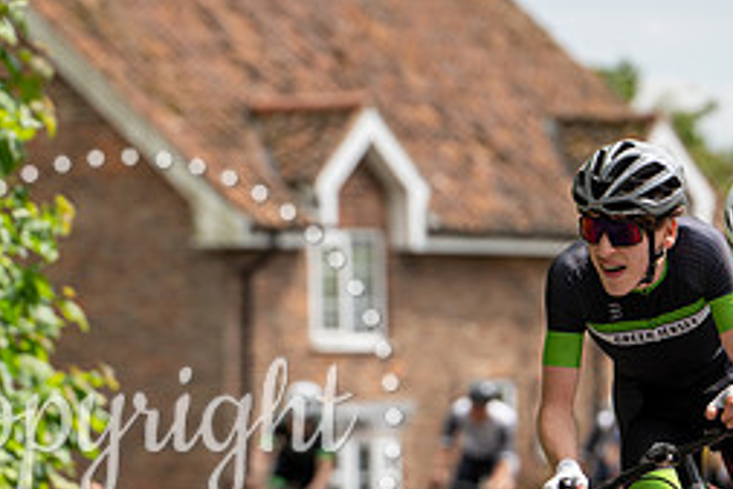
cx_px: 579
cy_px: 273
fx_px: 7802
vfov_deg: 3.6
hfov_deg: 5.4
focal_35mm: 383
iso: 100
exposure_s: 1/640
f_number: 4
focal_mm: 167
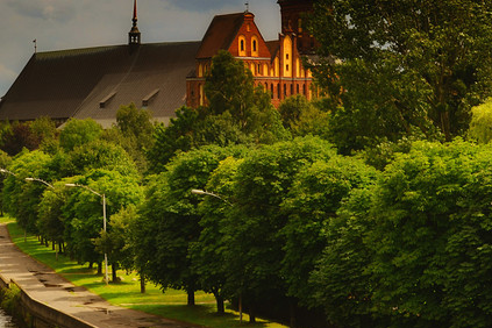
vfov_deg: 11.9
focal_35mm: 115
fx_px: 1572
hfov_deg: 17.7
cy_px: 98
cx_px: 142
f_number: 9
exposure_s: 1/200
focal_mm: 36
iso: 100
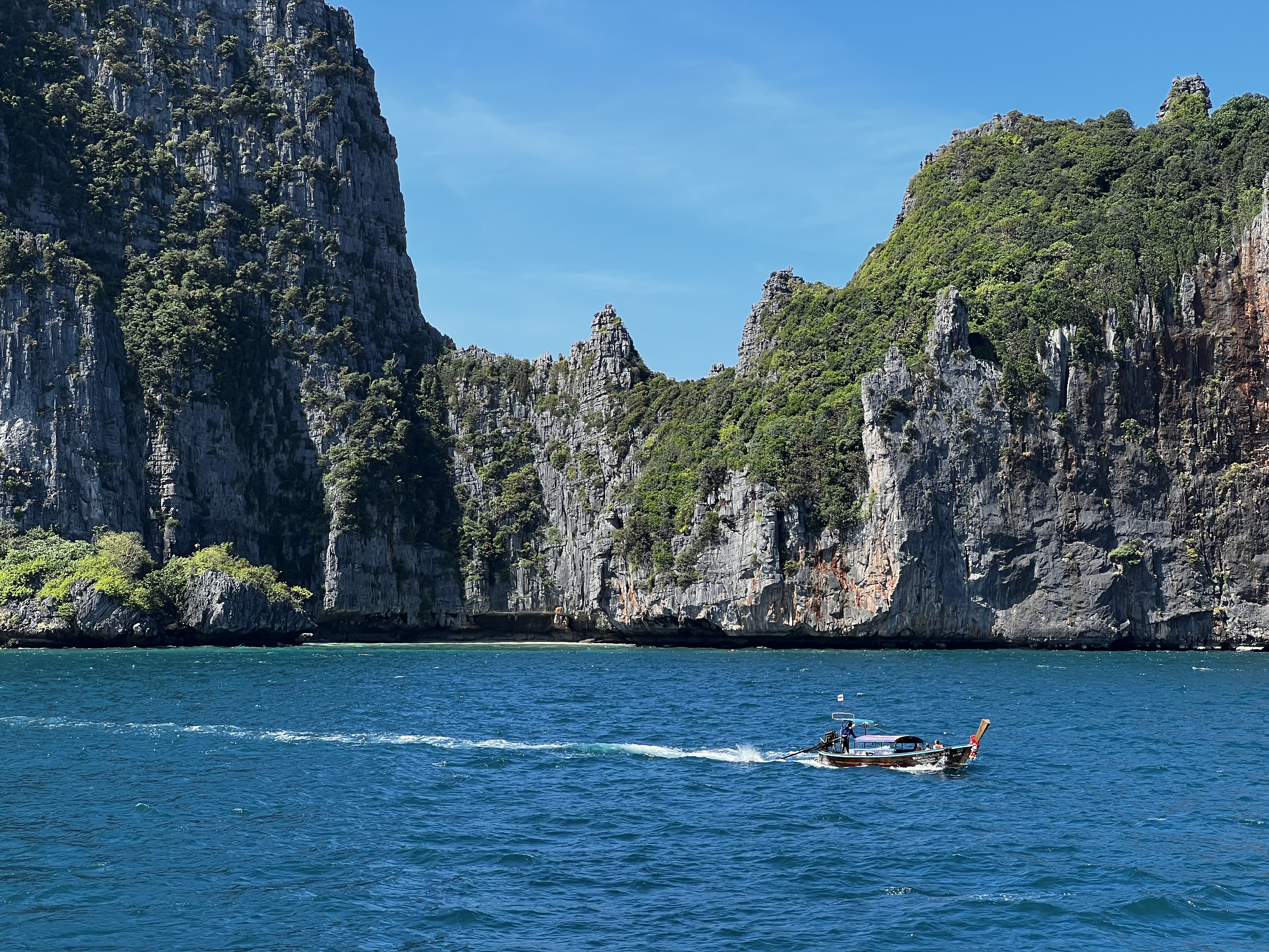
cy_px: 476
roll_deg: -1.0
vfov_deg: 19.1
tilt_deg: +2.3
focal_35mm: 77
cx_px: 634
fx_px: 2823
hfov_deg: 25.3
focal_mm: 9
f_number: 2.8
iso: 32
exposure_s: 1/442
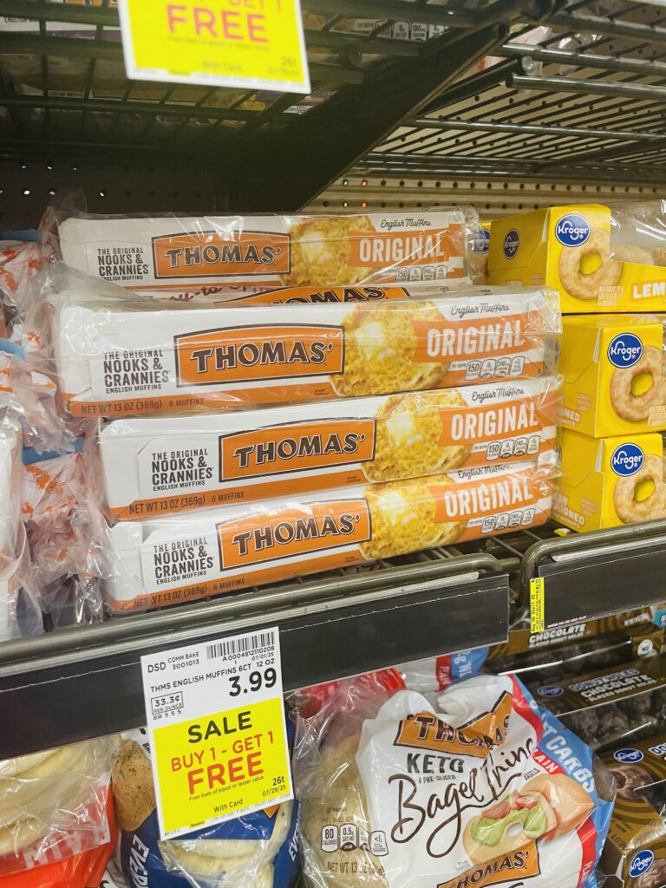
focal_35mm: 26
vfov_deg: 67.3
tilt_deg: -17.8
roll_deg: +1.1
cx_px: 333
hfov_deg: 53.1
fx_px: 667
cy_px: 444
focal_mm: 4.2
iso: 80
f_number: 1.6
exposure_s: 1/41
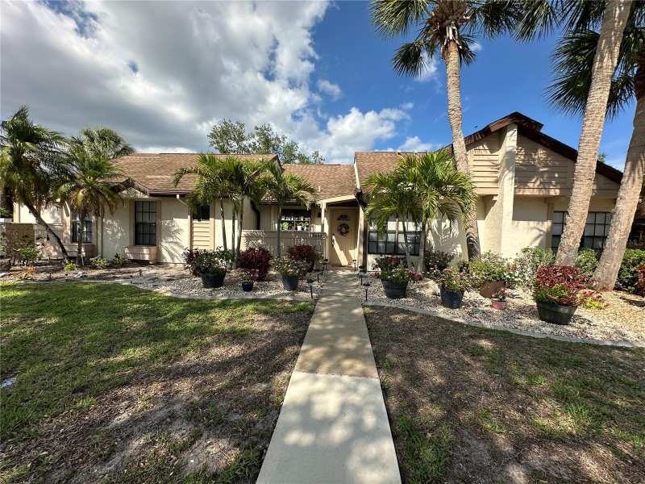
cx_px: 322
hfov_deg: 102.1
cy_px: 242
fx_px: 261
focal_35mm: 14
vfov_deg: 85.7
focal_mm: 2.22
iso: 40
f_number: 2.2
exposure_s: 1/1416
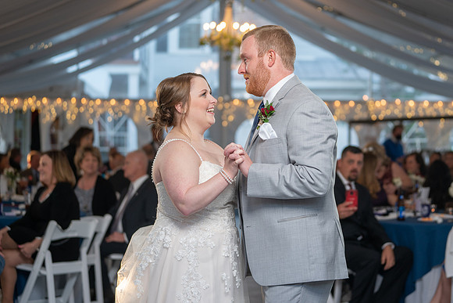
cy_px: 125
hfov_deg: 23.8
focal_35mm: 85
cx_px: 274
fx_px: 1074
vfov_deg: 16.0
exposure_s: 1/250
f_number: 2.8
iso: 500
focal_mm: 70
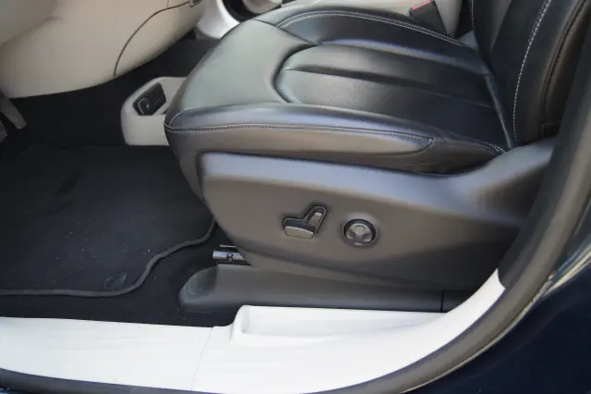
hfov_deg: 57.2
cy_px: 197
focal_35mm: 33
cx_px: 296
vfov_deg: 39.9
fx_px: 541
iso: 100
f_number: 4
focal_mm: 22
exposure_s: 1/40
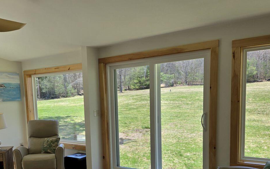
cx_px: 104
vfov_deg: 35.3
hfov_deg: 54.8
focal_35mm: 35
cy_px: 131
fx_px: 257
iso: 25
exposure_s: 1/296
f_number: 1.8
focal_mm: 5.4
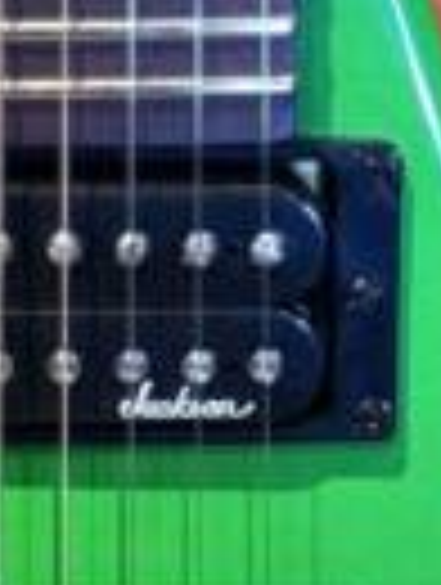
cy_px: 824
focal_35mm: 295
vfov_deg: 6.6
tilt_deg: -39.6
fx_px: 4995
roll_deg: +9.1
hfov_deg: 5.1
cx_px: 76
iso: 500
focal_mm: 6.76
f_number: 1.78
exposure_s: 1/40
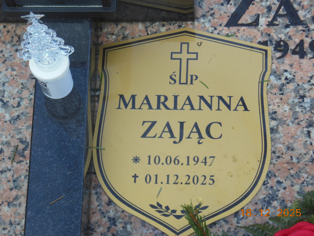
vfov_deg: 15.1
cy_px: 118
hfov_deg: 20.0
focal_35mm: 98
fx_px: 889
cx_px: 157
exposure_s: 1/160
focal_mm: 17.5
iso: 125
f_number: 4.7
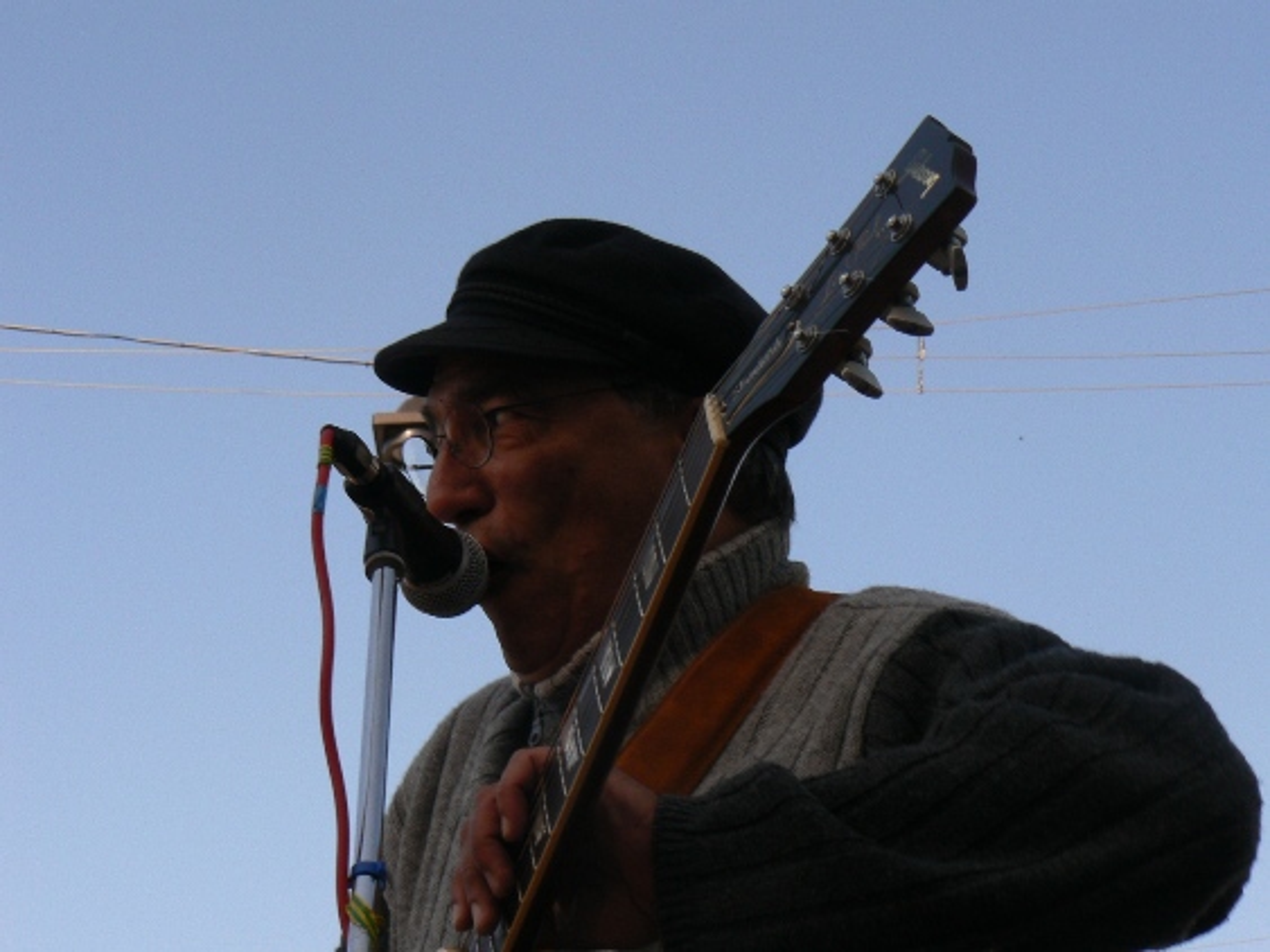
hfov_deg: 20.7
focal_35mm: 95
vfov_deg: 15.6
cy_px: 476
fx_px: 3485
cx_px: 635
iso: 80
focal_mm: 15.8
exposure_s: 1/250
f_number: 5.6
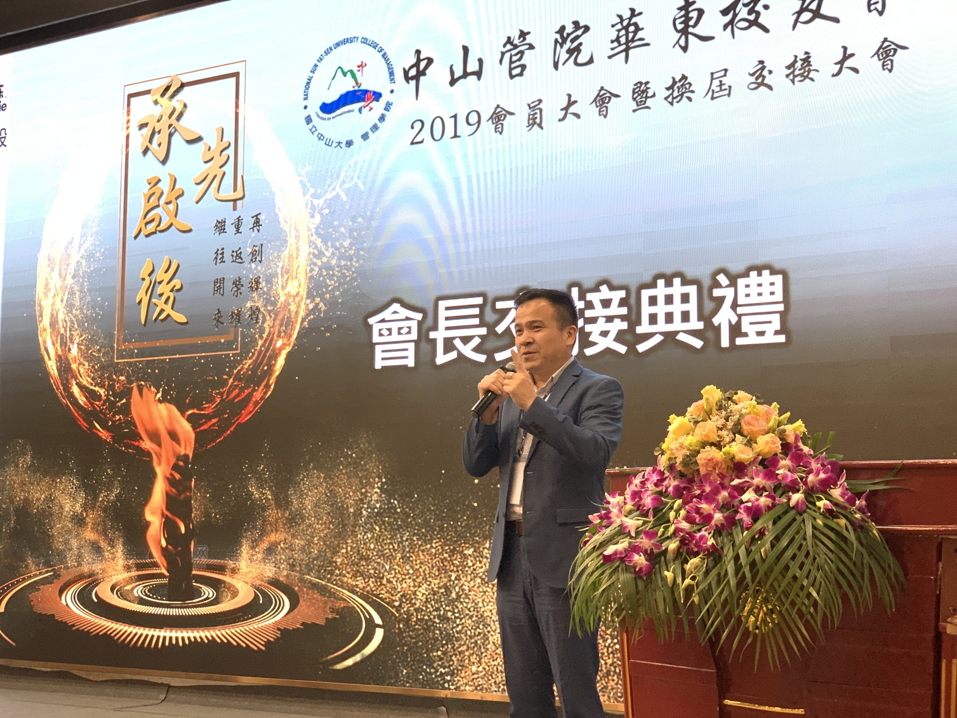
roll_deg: -0.8
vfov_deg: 28.0
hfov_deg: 36.8
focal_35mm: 52
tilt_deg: +7.8
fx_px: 1438
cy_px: 359
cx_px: 478
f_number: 2.4
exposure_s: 1/50
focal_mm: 6
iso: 125
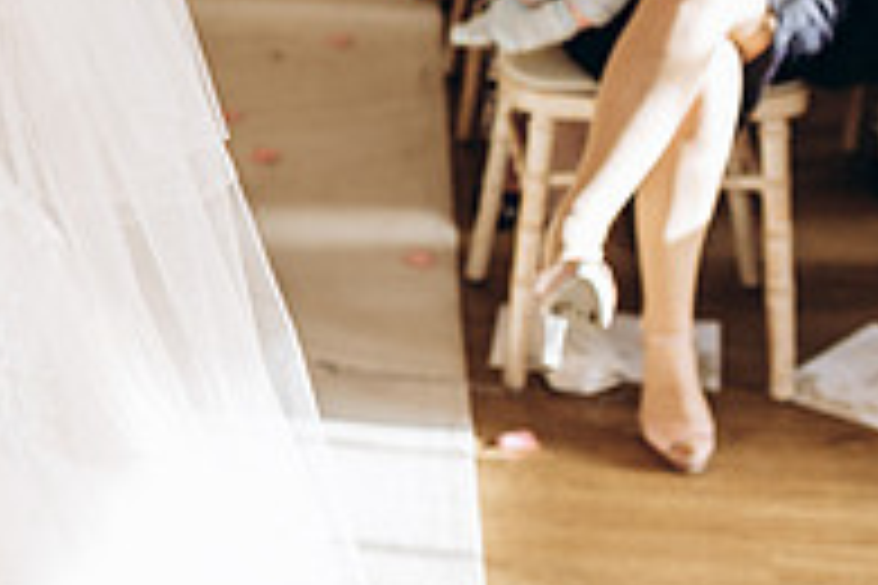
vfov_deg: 12.9
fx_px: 2536
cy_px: -63
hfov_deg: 17.8
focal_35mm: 104
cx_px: -401
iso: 125
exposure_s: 1/100
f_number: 3.5
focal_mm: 35
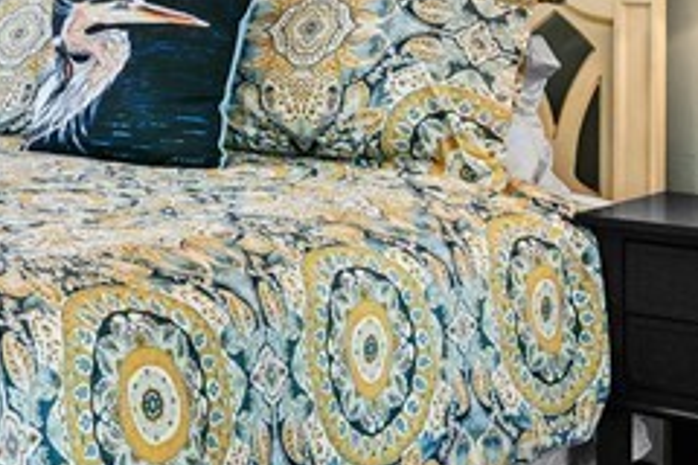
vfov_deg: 15.5
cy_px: -31
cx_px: -353
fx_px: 1667
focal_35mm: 86
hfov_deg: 20.3
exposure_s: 1/15
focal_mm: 19
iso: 320
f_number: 10
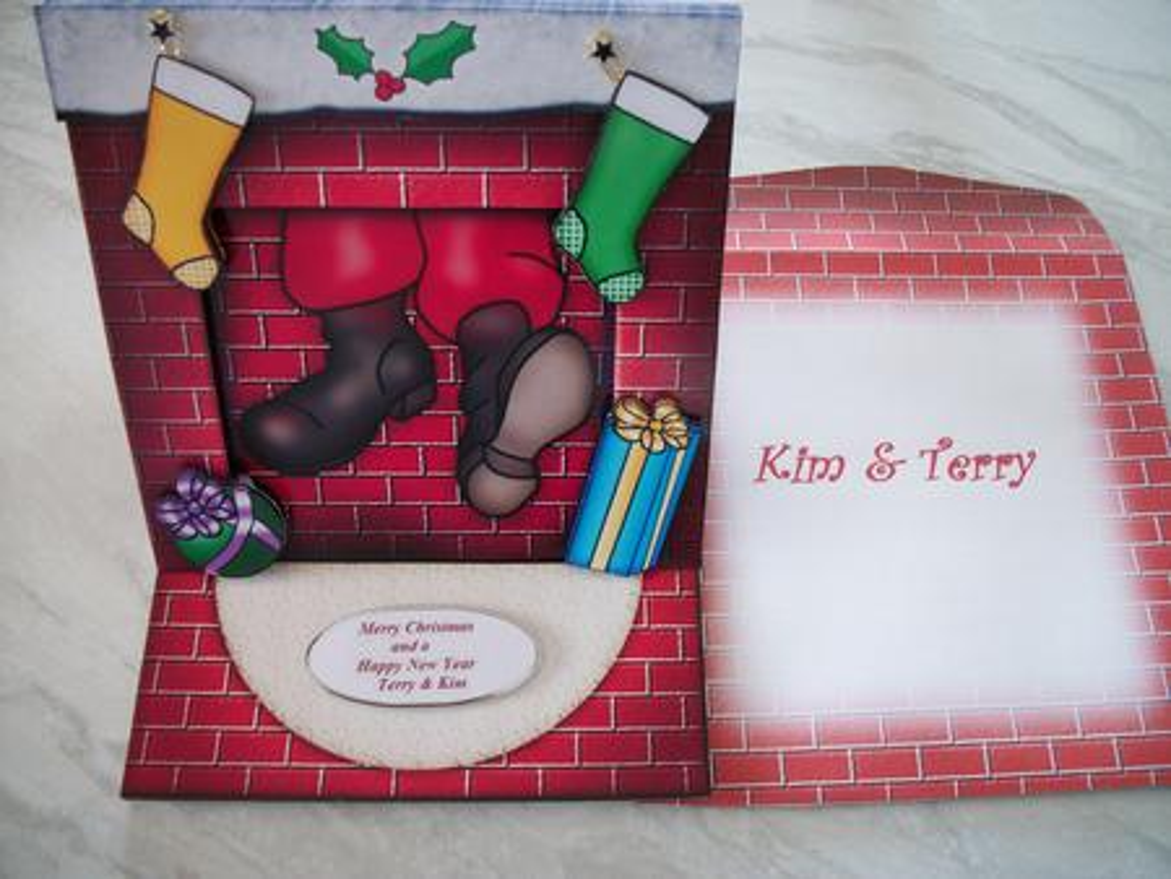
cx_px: 586
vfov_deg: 44.2
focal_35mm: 32
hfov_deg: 56.8
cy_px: 440
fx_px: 1083
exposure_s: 1/40
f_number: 2.9
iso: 80
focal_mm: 5.7
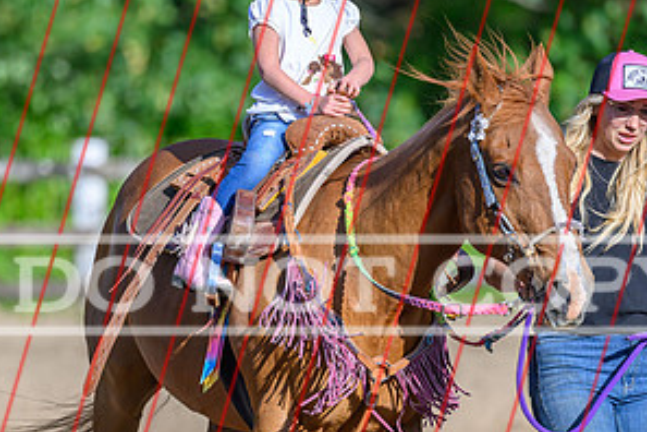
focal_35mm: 449
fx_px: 8069
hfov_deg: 4.6
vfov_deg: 3.1
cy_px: 253
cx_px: 279
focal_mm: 200
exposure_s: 1/2500
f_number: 2.8
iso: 200
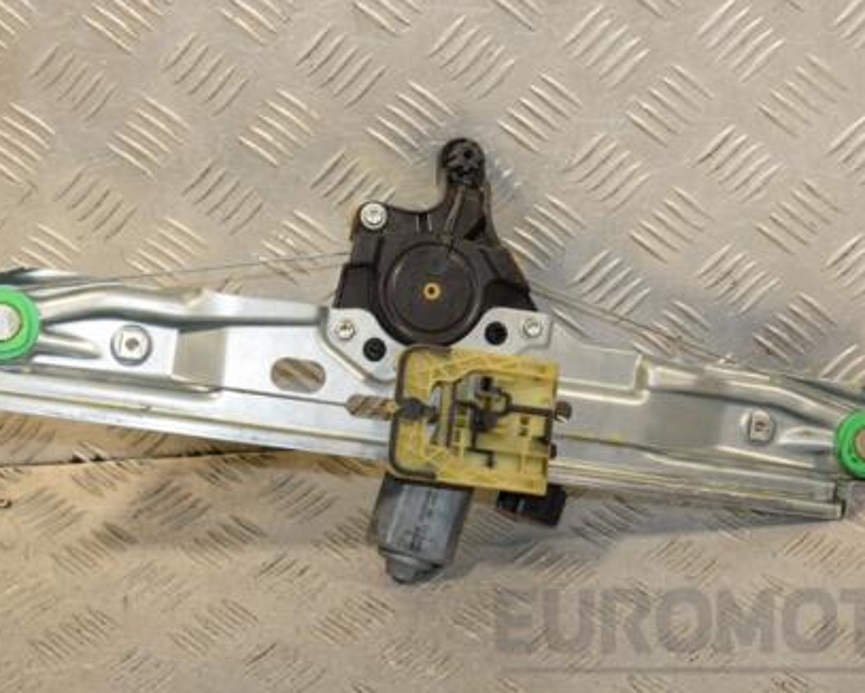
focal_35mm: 83
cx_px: 455
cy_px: 338
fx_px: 2126
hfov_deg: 23.0
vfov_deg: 18.5
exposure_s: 1/200
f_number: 7.1
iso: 800
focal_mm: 40
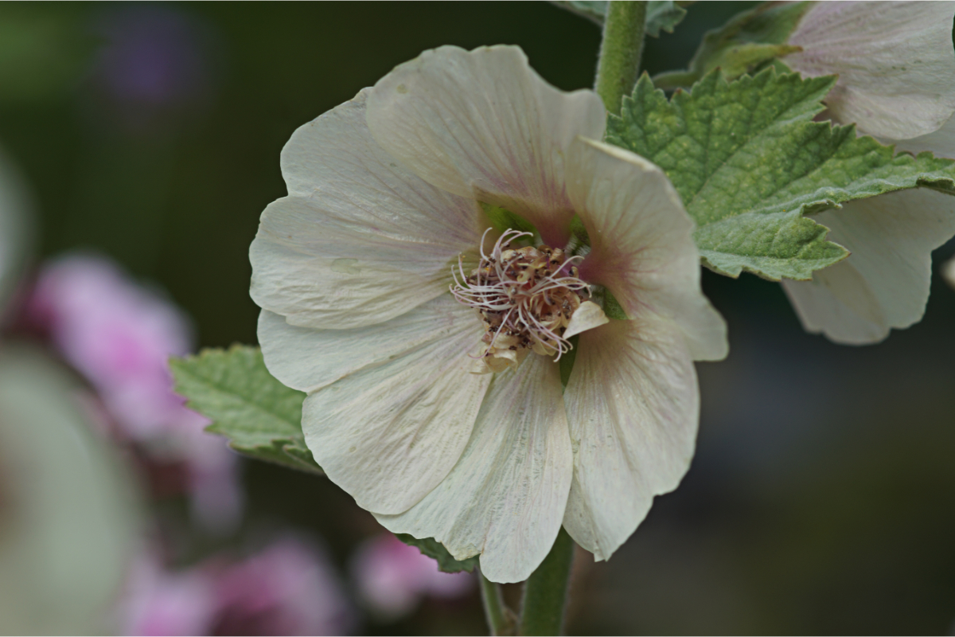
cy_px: 318
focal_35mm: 150
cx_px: 478
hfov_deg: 13.7
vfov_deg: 9.1
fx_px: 3979
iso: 100
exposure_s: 1/320
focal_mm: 100
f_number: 5.6
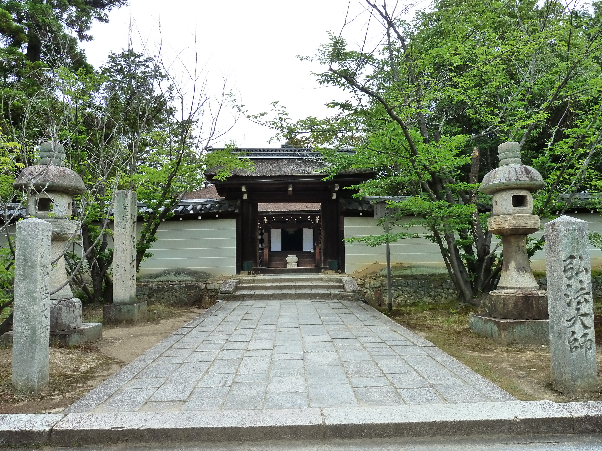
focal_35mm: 25
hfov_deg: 69.4
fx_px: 435
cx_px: 301
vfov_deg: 54.9
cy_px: 226
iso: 200
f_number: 4
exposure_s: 1/125
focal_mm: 4.1
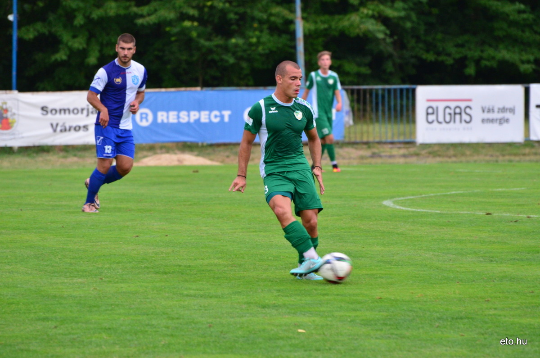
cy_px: 179
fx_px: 4940
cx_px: 270
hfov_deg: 6.3
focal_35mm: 330
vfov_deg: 4.1
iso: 1600
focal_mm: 220
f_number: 5.3
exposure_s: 1/320
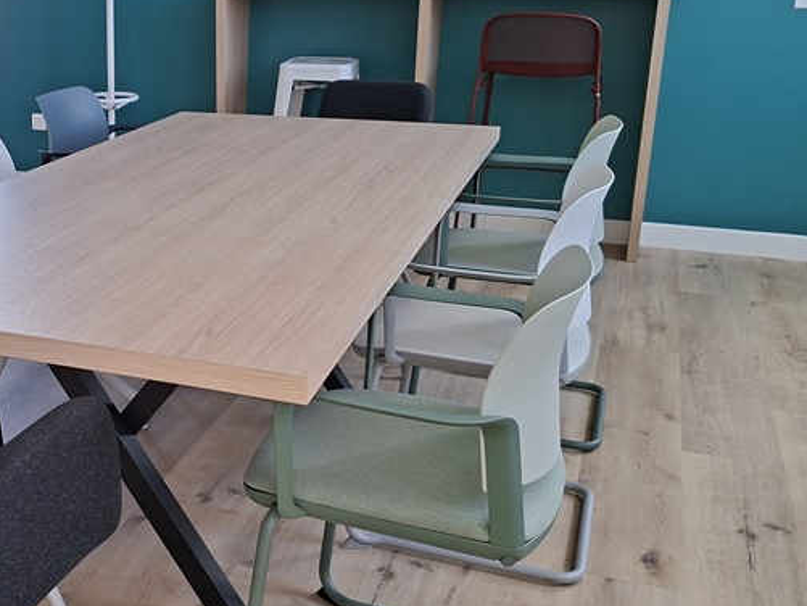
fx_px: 1096
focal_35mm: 47
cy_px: 263
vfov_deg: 30.9
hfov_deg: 37.7
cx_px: 76
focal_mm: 5.54
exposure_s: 1/157
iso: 50
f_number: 1.8
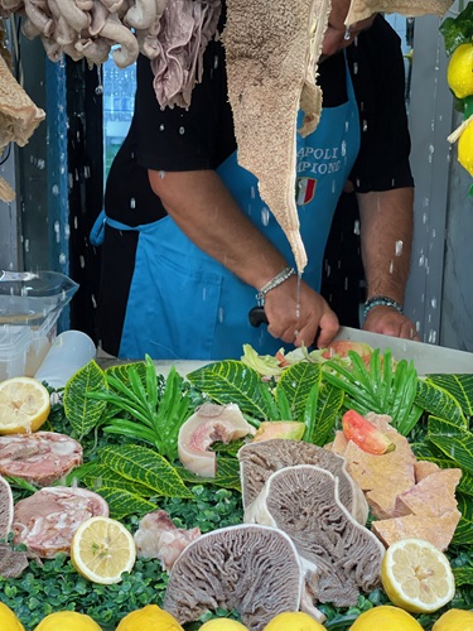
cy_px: 316
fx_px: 1166
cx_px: 236
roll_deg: -1.1
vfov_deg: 30.3
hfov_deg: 22.9
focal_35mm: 64
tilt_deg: -9.3
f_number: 2.2
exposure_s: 1/121
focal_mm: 7.5
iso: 200
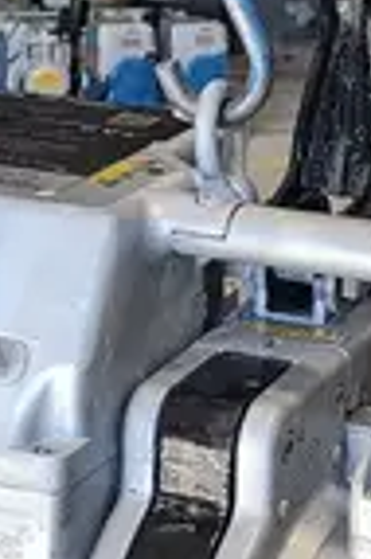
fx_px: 2154
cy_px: 213
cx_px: 254
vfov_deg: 14.8
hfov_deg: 9.8
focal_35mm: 139
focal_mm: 5.4
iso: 125
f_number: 1.8
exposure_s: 1/120
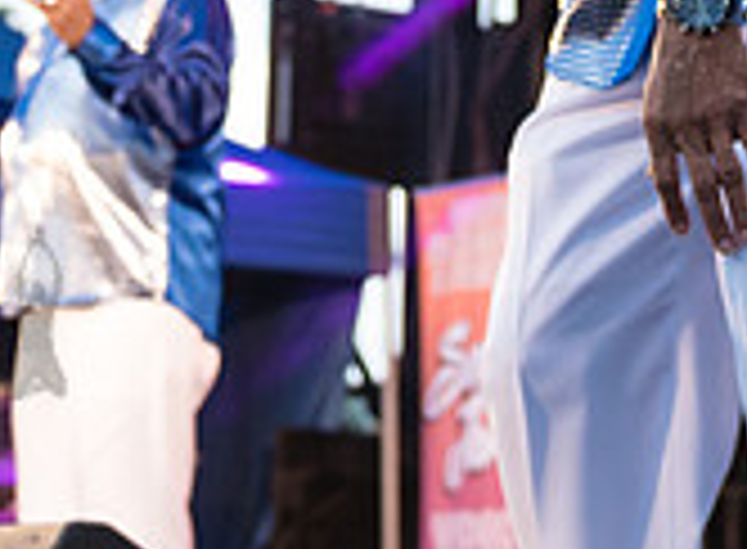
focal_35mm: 135
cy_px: -212
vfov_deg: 10.5
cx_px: 352
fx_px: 2892
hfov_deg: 14.7
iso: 1250
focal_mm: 32
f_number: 3.2
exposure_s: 1/250
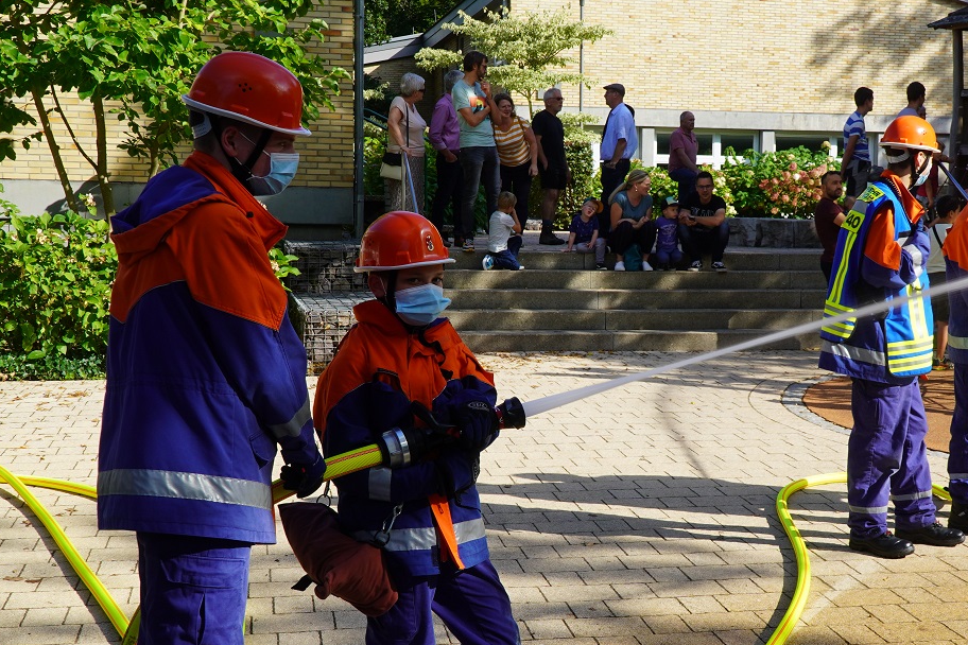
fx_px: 1393
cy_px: 377
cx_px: 627
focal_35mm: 52
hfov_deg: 38.0
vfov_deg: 26.0
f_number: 9
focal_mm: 21
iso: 100
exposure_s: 1/125
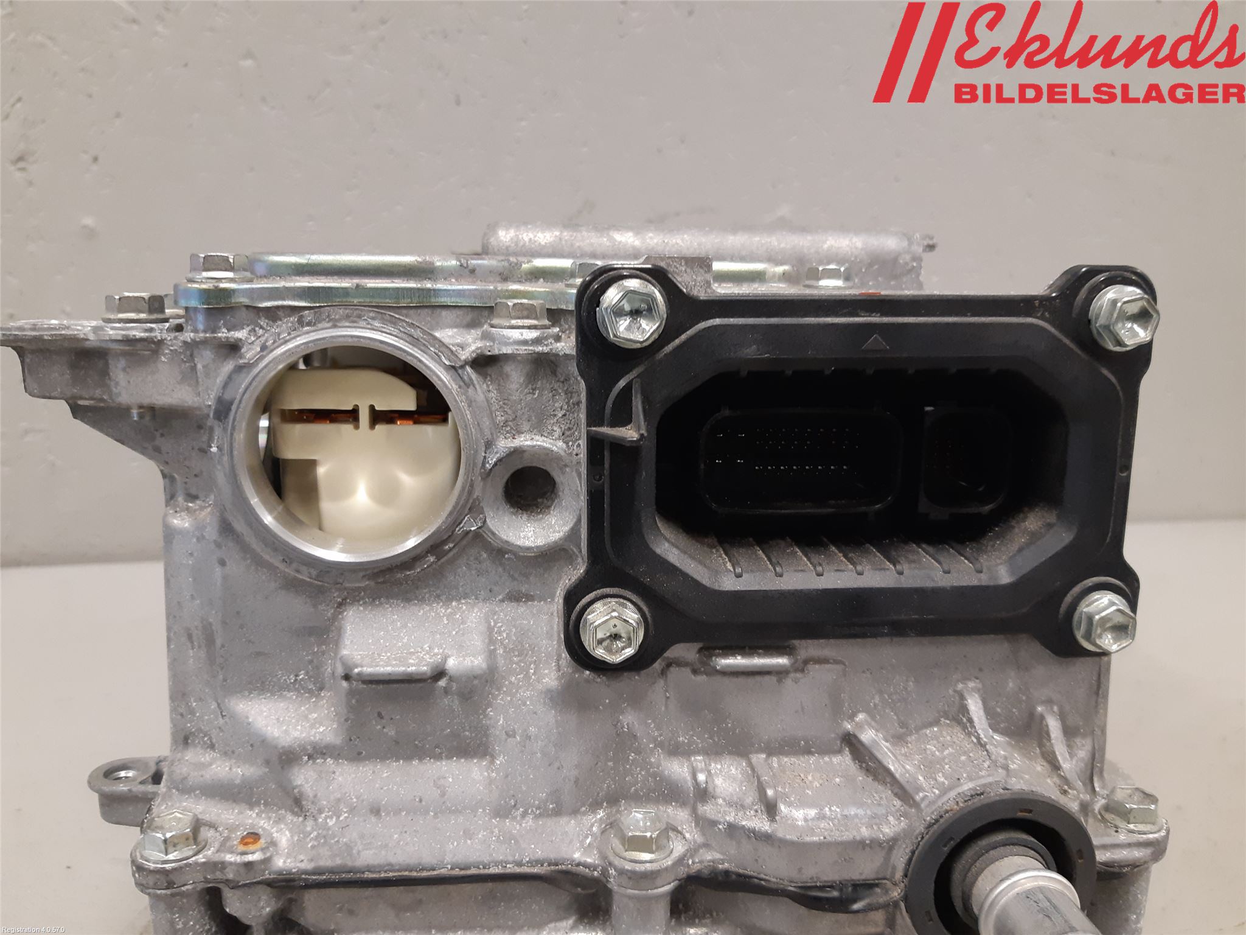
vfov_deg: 53.1
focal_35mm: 26
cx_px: 623
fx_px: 936
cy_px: 468
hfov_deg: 67.3
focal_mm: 3.93
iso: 160
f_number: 1.7
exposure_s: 1/50
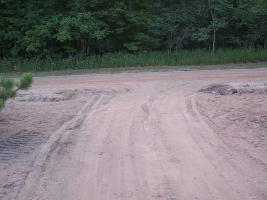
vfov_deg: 37.7
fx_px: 293
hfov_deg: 49.0
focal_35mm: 38
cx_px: 134
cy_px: 100
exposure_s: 1/45
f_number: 2.8
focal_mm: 6.3
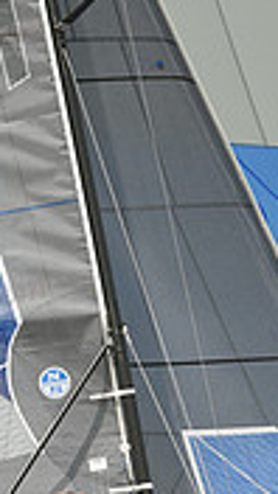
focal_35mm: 689
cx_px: 194
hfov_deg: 1.8
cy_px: 434
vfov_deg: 3.1
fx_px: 9029
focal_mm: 200
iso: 320
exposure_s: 1/2000
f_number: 5.6
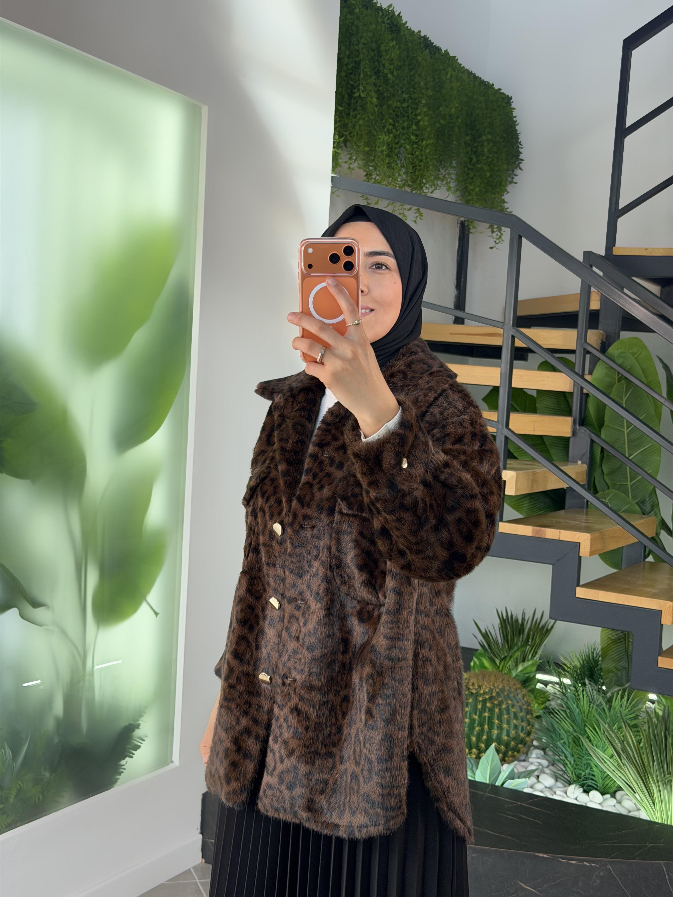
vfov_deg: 39.7
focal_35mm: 48
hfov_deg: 30.3
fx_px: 1244
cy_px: 448
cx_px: 336
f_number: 1.78
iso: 64
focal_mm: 6.76
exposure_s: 1/221
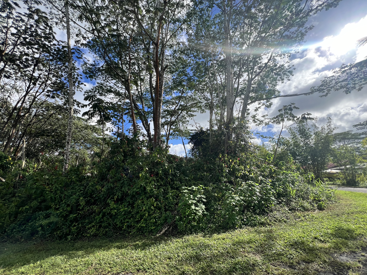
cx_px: 184
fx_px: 138
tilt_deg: +17.1
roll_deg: +0.5
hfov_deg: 106.2
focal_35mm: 13
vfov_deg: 89.9
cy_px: 138
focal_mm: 1.57
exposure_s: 1/1508
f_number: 1.8
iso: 32
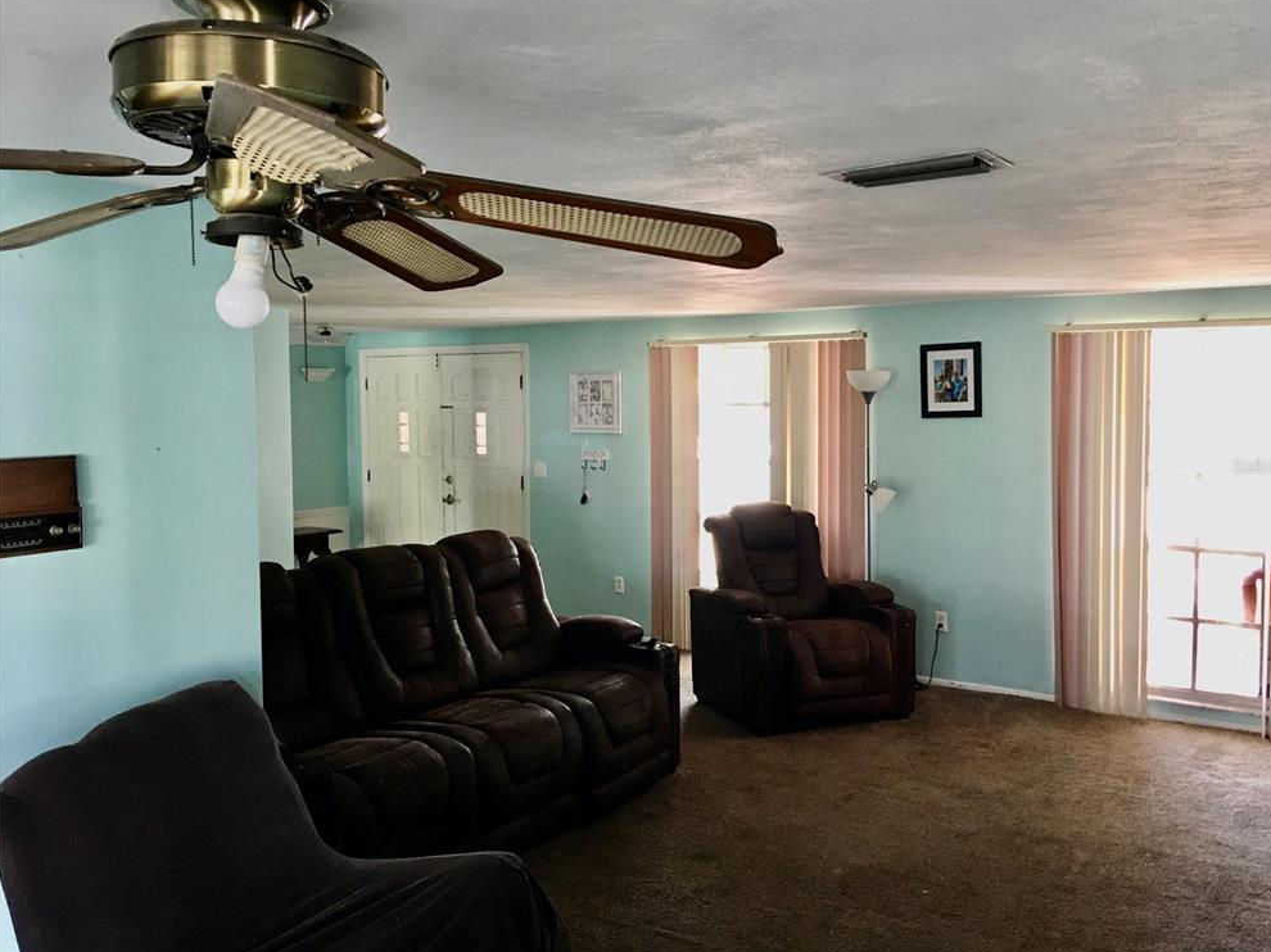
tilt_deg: -1.4
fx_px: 1101
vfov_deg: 46.8
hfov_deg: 60.0
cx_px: 653
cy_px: 466
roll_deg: +1.4
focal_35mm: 30
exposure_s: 1/15
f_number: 2.2
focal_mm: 4.15
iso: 64
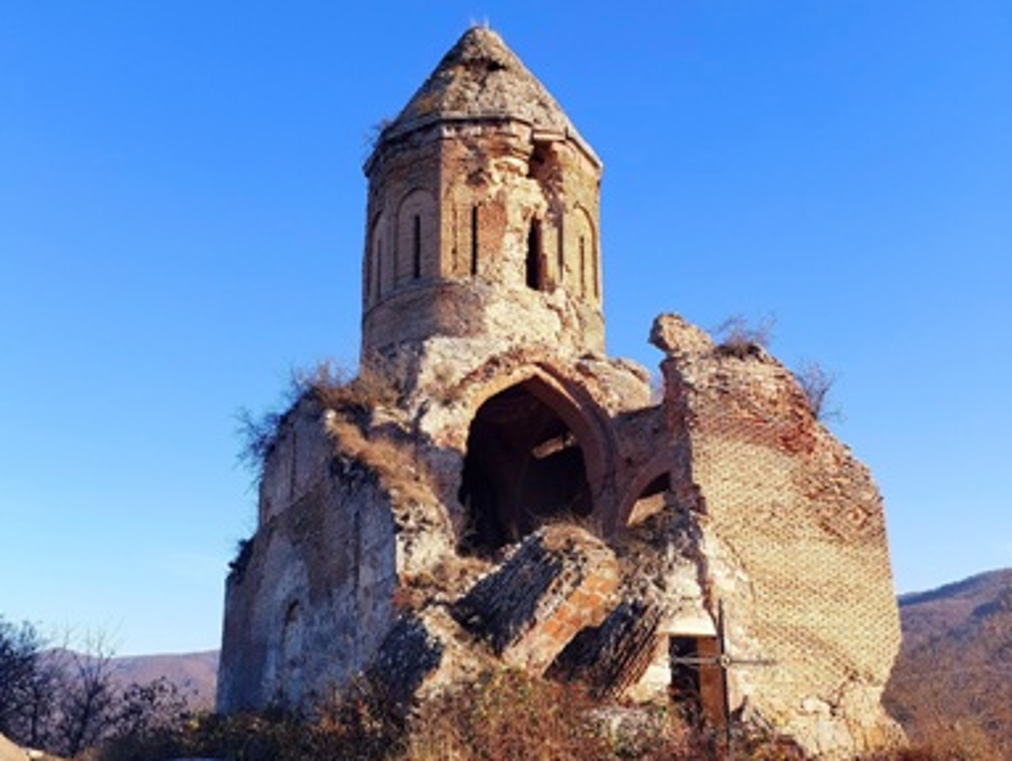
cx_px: 489
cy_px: 373
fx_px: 702
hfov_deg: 71.5
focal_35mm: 24
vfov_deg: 56.9
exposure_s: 1/435
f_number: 1.8
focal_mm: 5.06
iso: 25
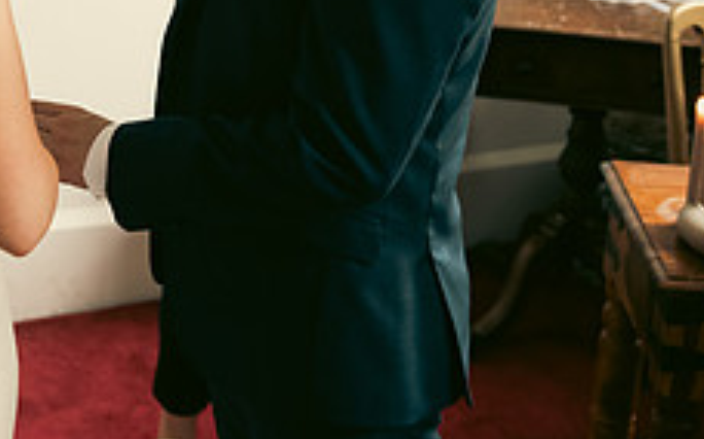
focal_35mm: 83
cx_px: 139
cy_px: -45
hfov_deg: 24.5
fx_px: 1591
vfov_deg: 15.3
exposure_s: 1/160
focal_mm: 32
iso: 800
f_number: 3.5
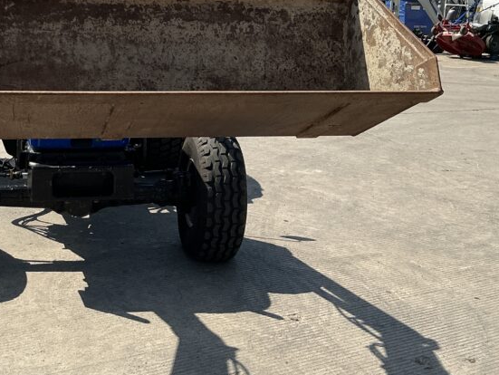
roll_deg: +1.9
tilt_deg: -0.8
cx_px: 153
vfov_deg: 27.3
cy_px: 55
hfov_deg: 36.3
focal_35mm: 52
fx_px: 750
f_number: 1.8
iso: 25
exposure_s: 1/2320
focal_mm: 3
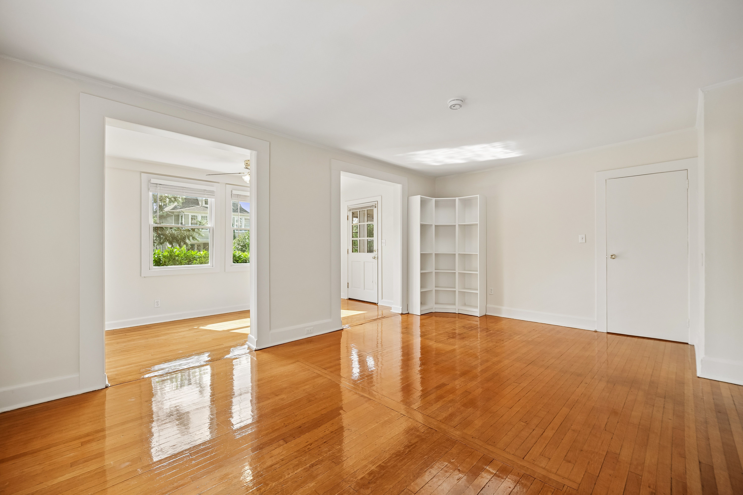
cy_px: 248
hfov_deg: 73.7
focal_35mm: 24
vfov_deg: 53.1
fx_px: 495
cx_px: 372
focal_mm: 24
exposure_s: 1/100
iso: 640
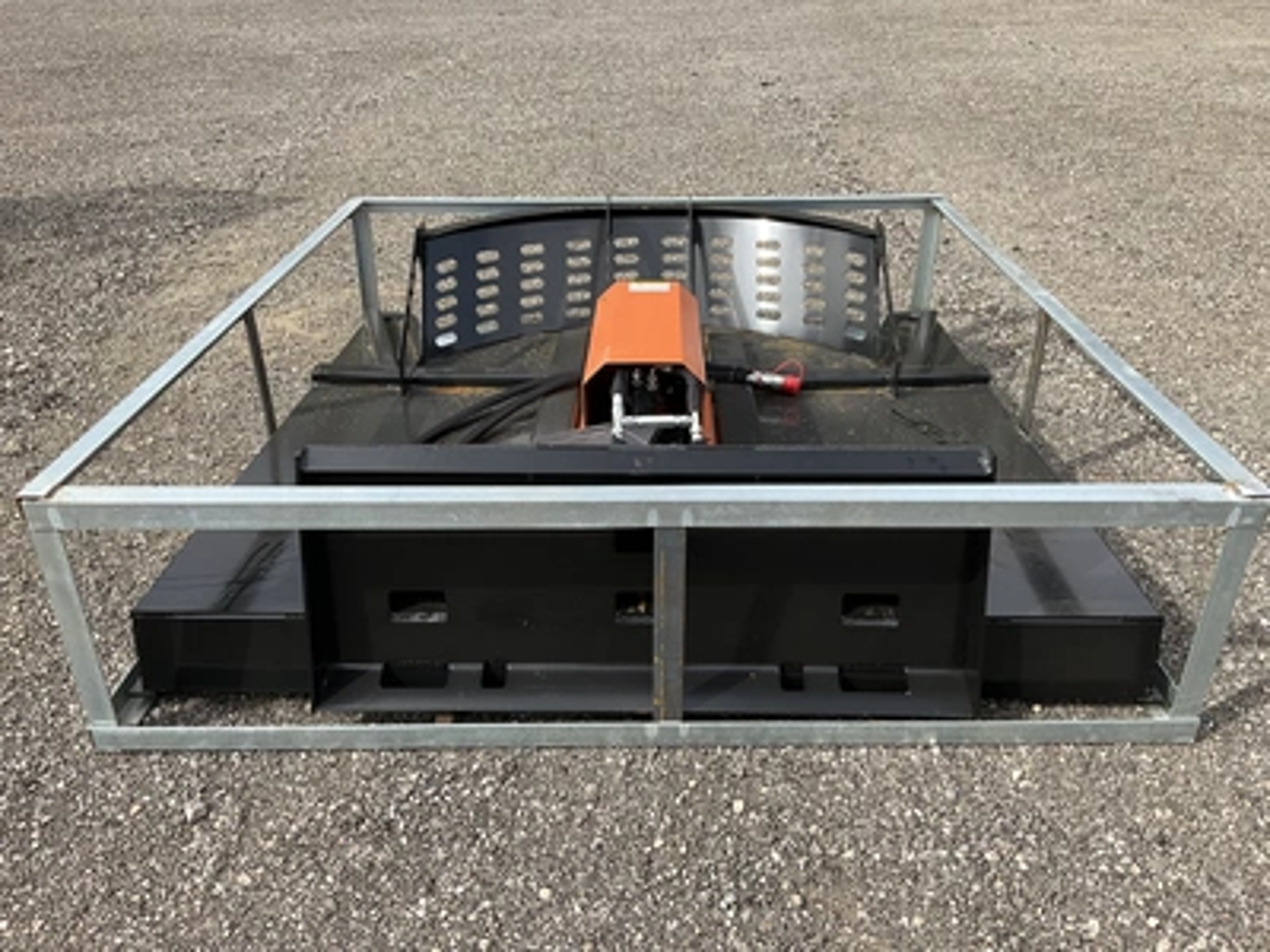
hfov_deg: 61.7
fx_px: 1064
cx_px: 635
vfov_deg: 48.2
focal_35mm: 29
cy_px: 476
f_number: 1.8
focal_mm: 3
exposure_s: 1/749
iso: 25
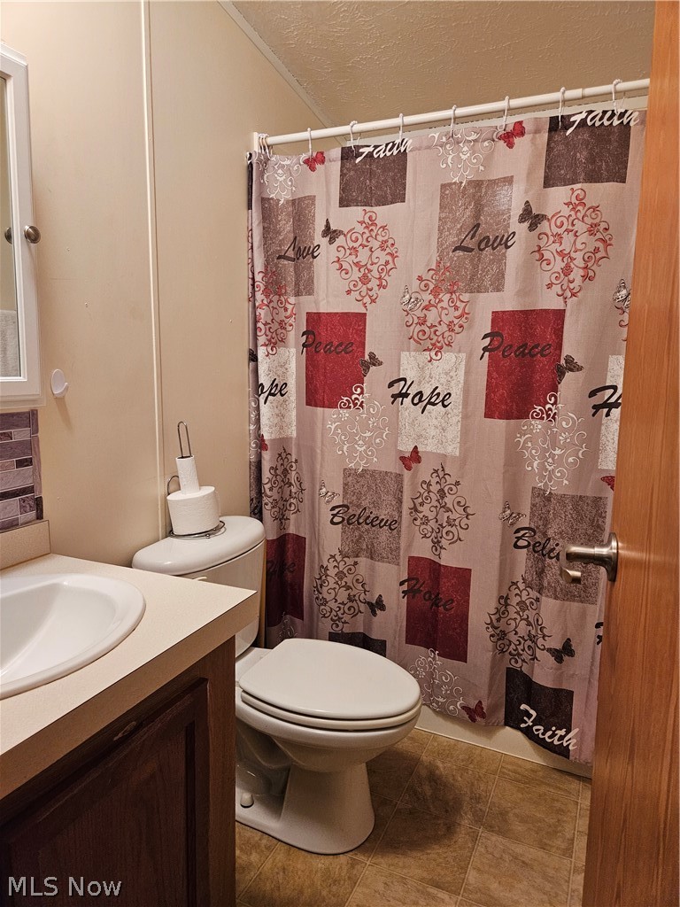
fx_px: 602
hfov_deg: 58.9
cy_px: 454
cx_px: 340
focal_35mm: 23
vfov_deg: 73.9
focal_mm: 5.4
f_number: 1.8
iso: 500
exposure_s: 1/120
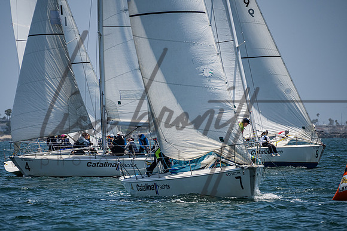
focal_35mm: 463
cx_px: 169
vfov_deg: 3.0
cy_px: 131
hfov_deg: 4.5
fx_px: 4459
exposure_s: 1/2000
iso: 400
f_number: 8
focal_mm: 400
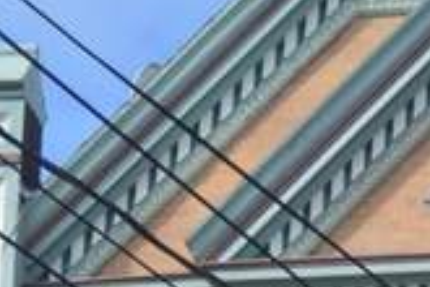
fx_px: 4156
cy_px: 794
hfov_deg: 5.8
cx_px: 727
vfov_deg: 3.9
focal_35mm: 348
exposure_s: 1/400
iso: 100
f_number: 4.5
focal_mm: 30
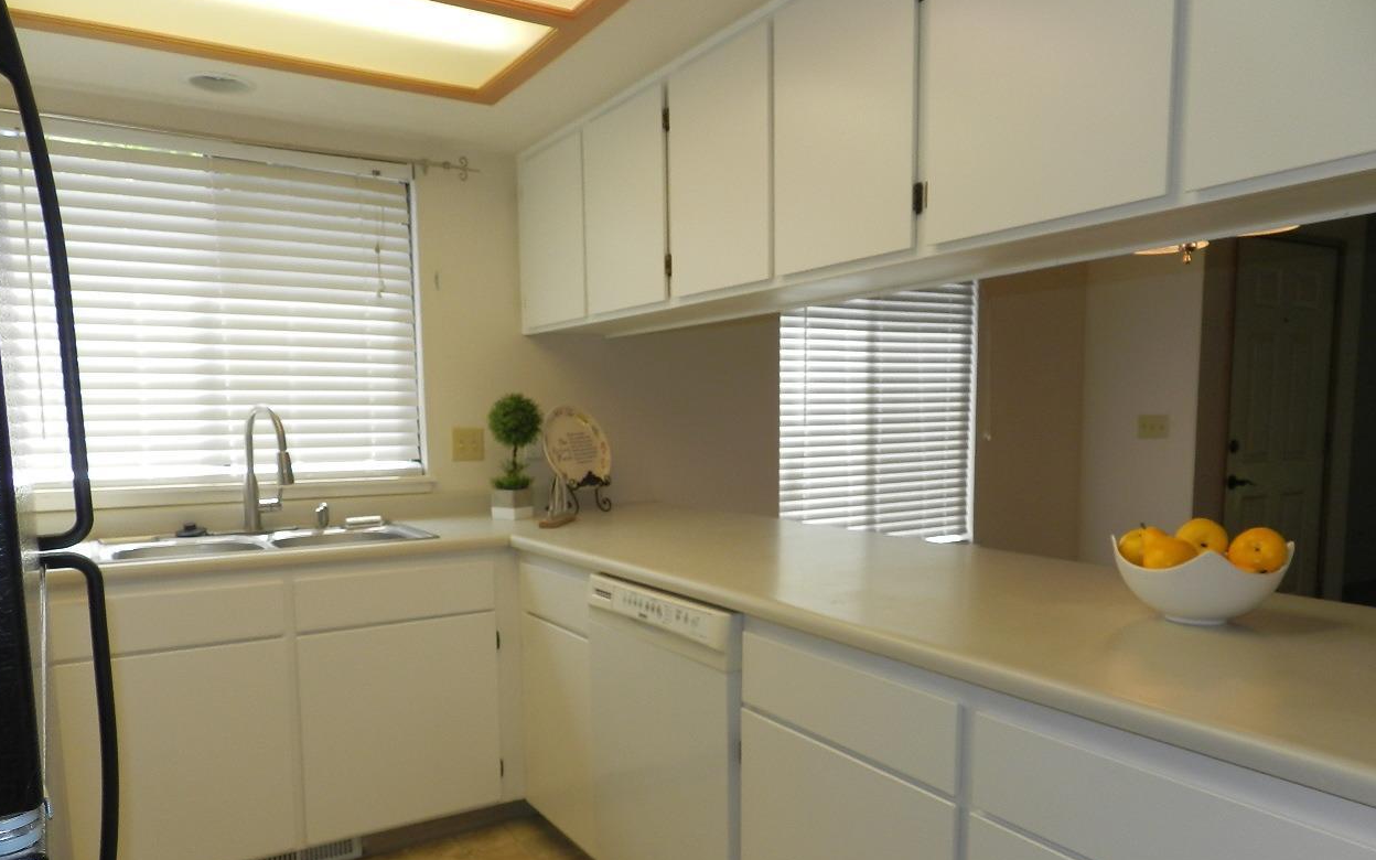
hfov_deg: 72.5
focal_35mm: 25
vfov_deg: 48.9
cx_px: 689
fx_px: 938
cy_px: 520
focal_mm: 4
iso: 160
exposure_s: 1/100
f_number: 3.4
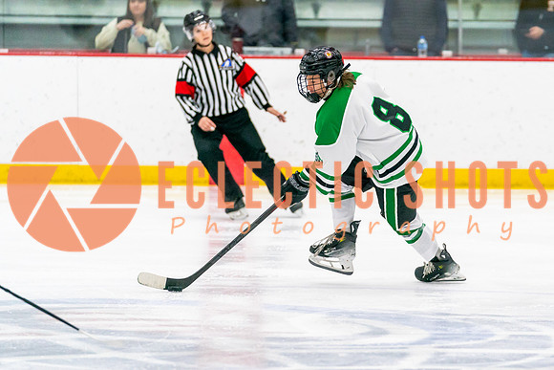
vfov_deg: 5.8
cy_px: 185
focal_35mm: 236
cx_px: 356
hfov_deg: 8.7
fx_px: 3638
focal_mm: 162
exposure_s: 1/1250
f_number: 2.8
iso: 3200
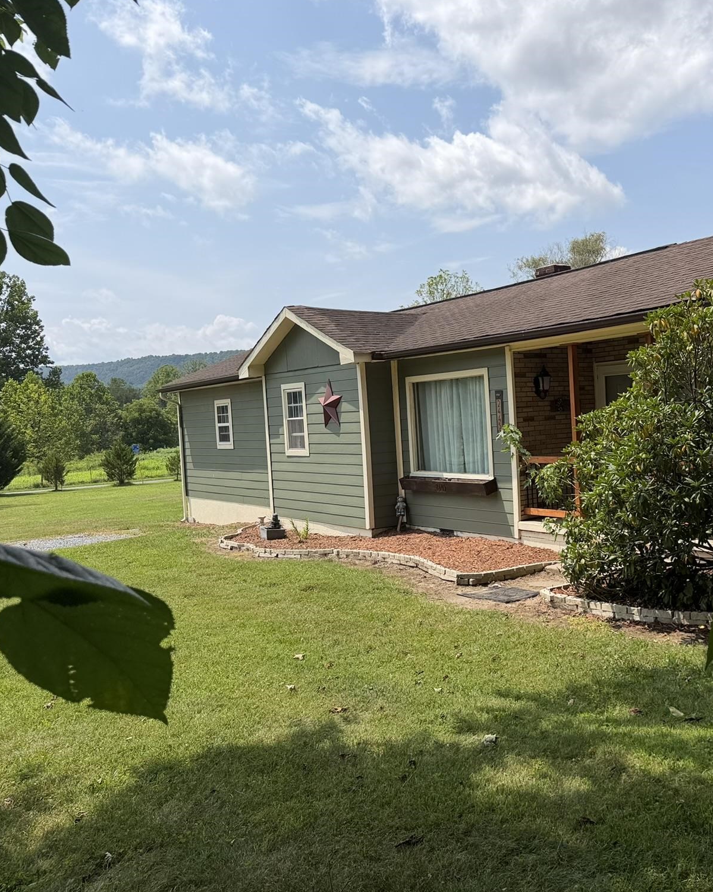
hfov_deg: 44.2
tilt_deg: -2.7
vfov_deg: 55.7
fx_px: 844
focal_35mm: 32
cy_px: 441
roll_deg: +2.4
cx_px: 539
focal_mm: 6.76
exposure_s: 1/6173
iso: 80
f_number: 1.78
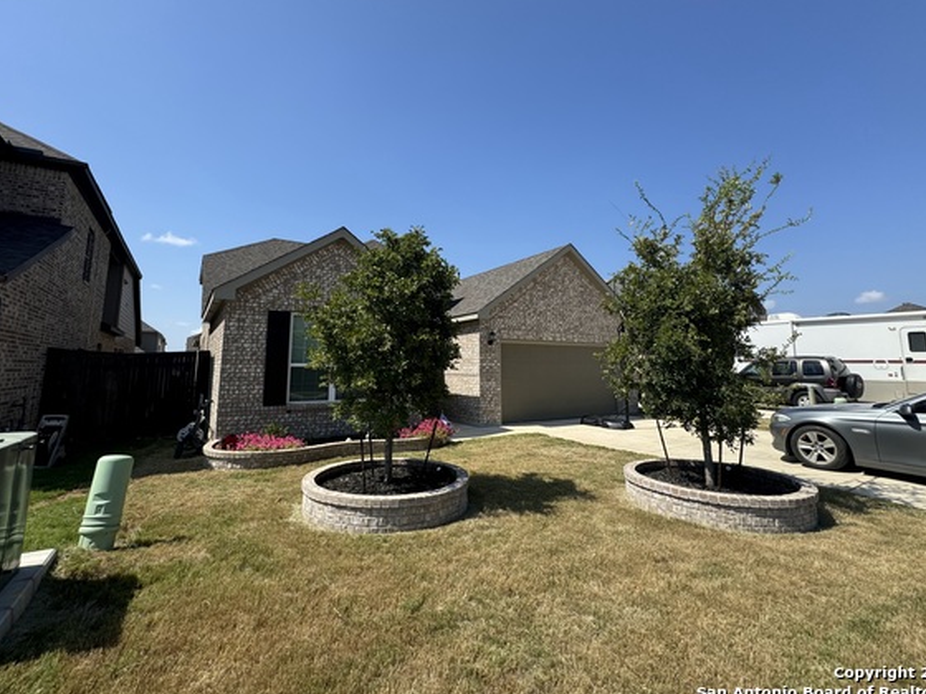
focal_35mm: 16
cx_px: 437
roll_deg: +0.5
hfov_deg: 94.4
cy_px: 306
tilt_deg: +7.4
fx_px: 428
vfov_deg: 77.8
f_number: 2.2
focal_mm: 2.22
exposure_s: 1/1748
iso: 50
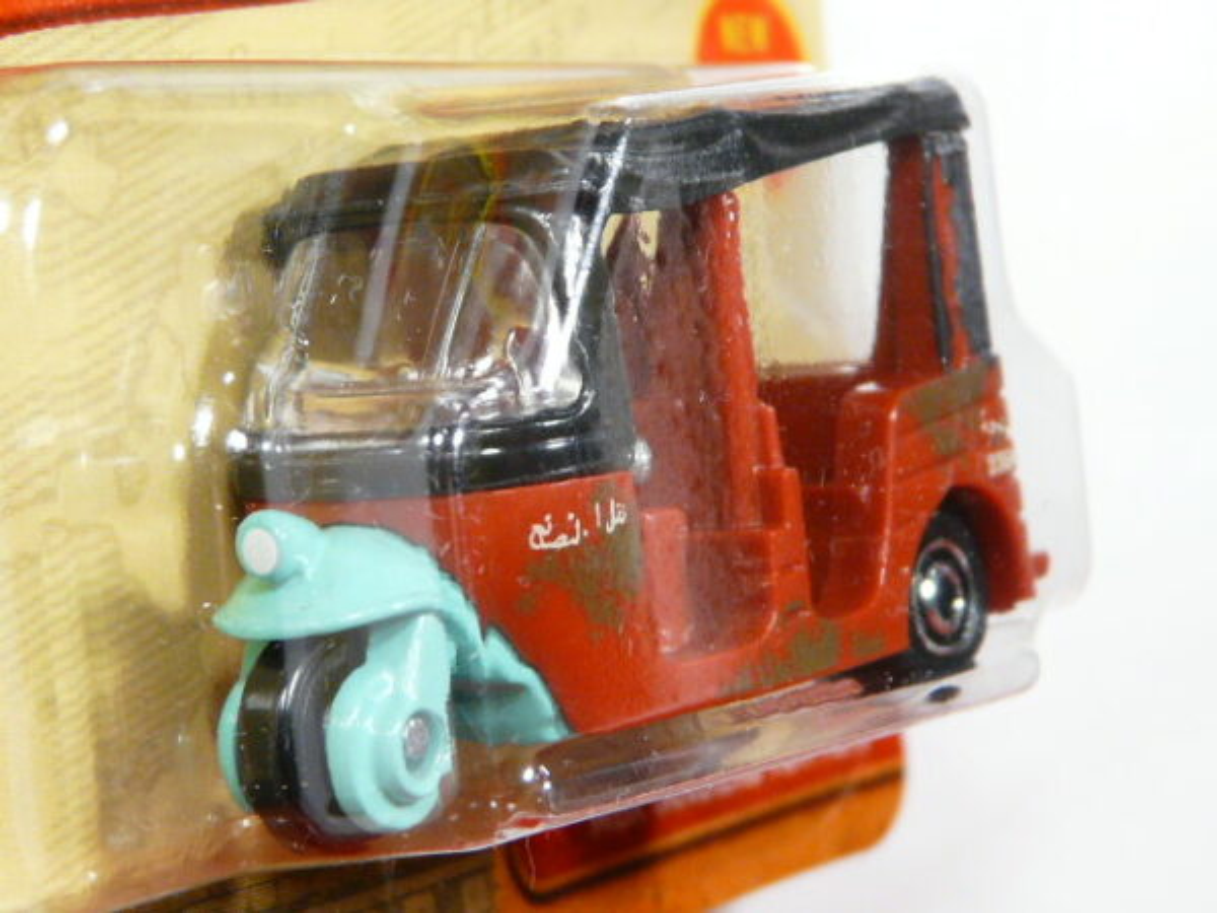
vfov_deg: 14.5
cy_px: 456
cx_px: 608
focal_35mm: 102
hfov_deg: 19.3
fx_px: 3586
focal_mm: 10.5
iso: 200
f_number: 3.2
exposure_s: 1/40
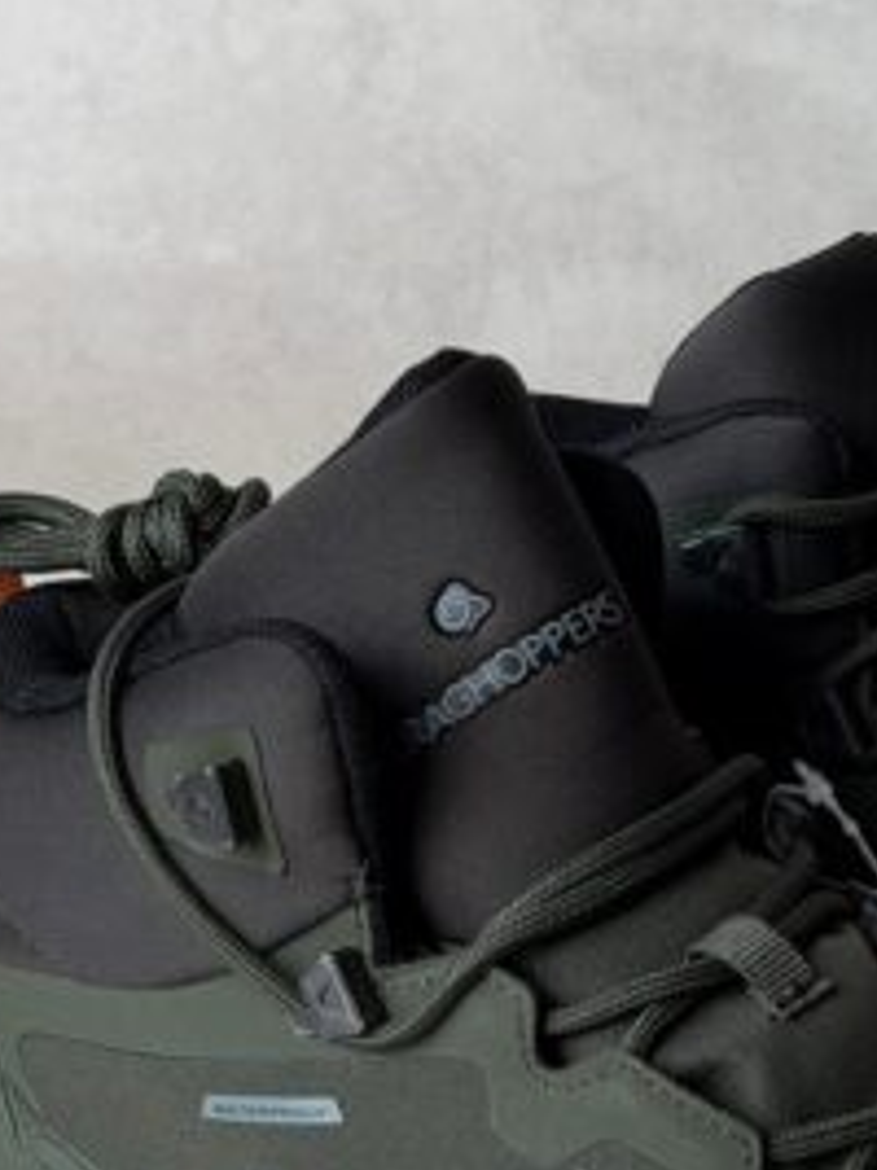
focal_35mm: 144
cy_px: 1104
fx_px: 4868
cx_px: 895
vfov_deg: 13.6
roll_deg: -0.1
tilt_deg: -28.2
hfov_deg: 10.2
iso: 50
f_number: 1.78
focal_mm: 6.76
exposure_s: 1/149
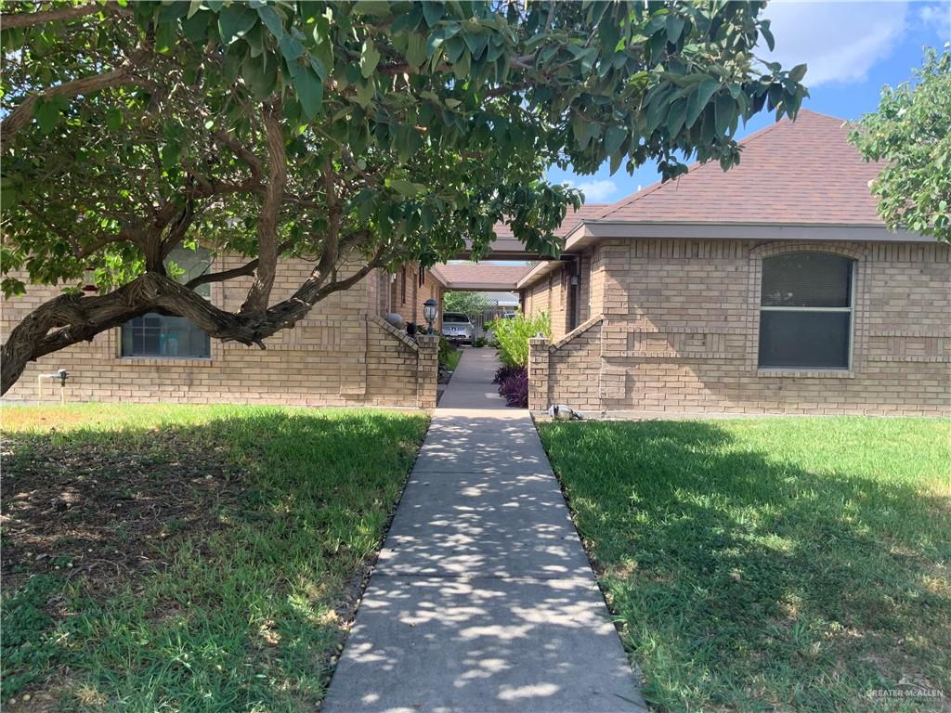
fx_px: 797
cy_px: 356
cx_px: 476
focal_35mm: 29
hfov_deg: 61.7
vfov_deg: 48.2
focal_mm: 3
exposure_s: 1/397
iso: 16
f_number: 1.8
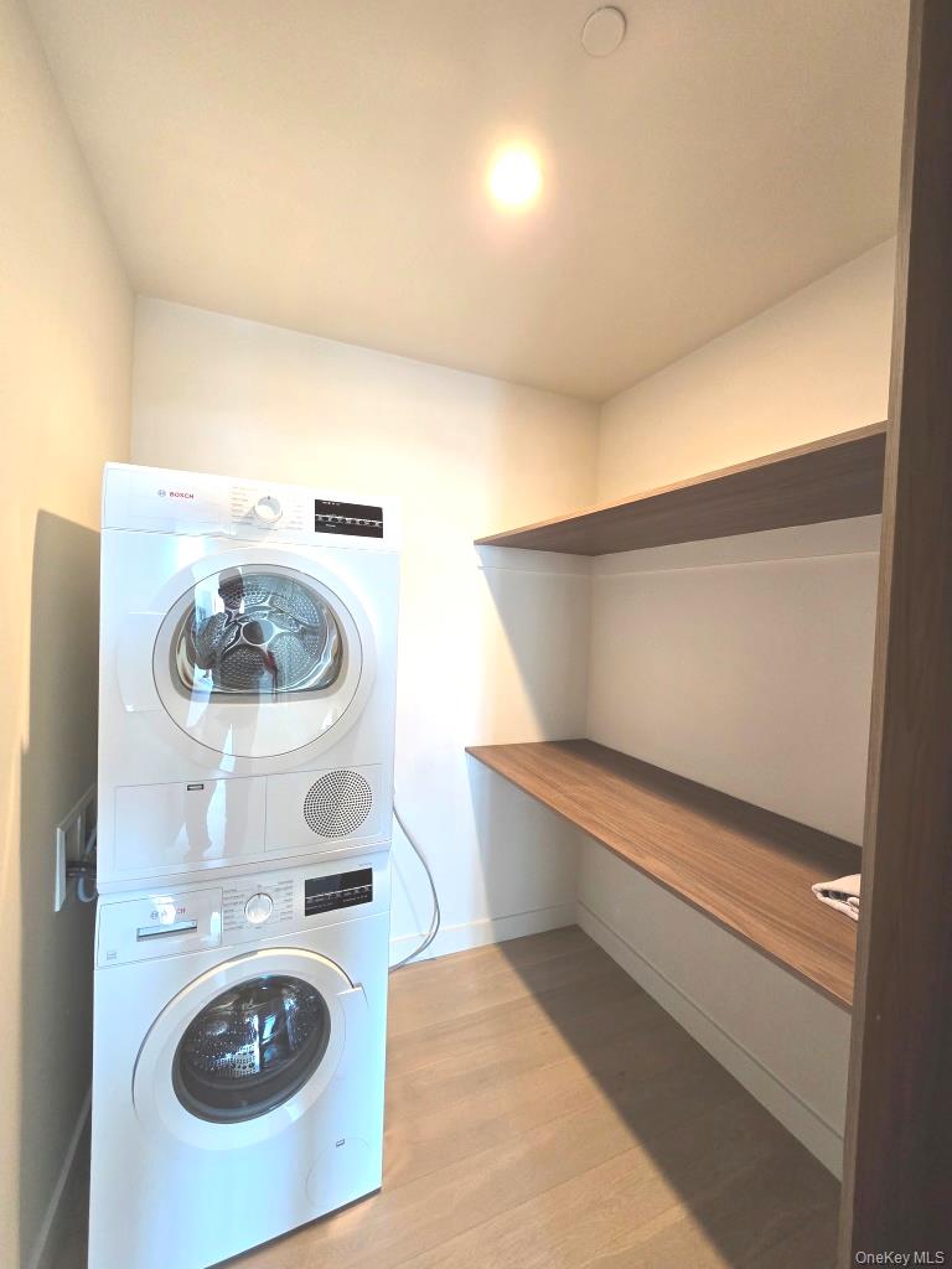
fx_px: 477
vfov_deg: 106.2
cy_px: 634
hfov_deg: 89.9
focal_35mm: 13
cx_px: 476
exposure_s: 1/60
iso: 200
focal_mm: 2.2
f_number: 2.2
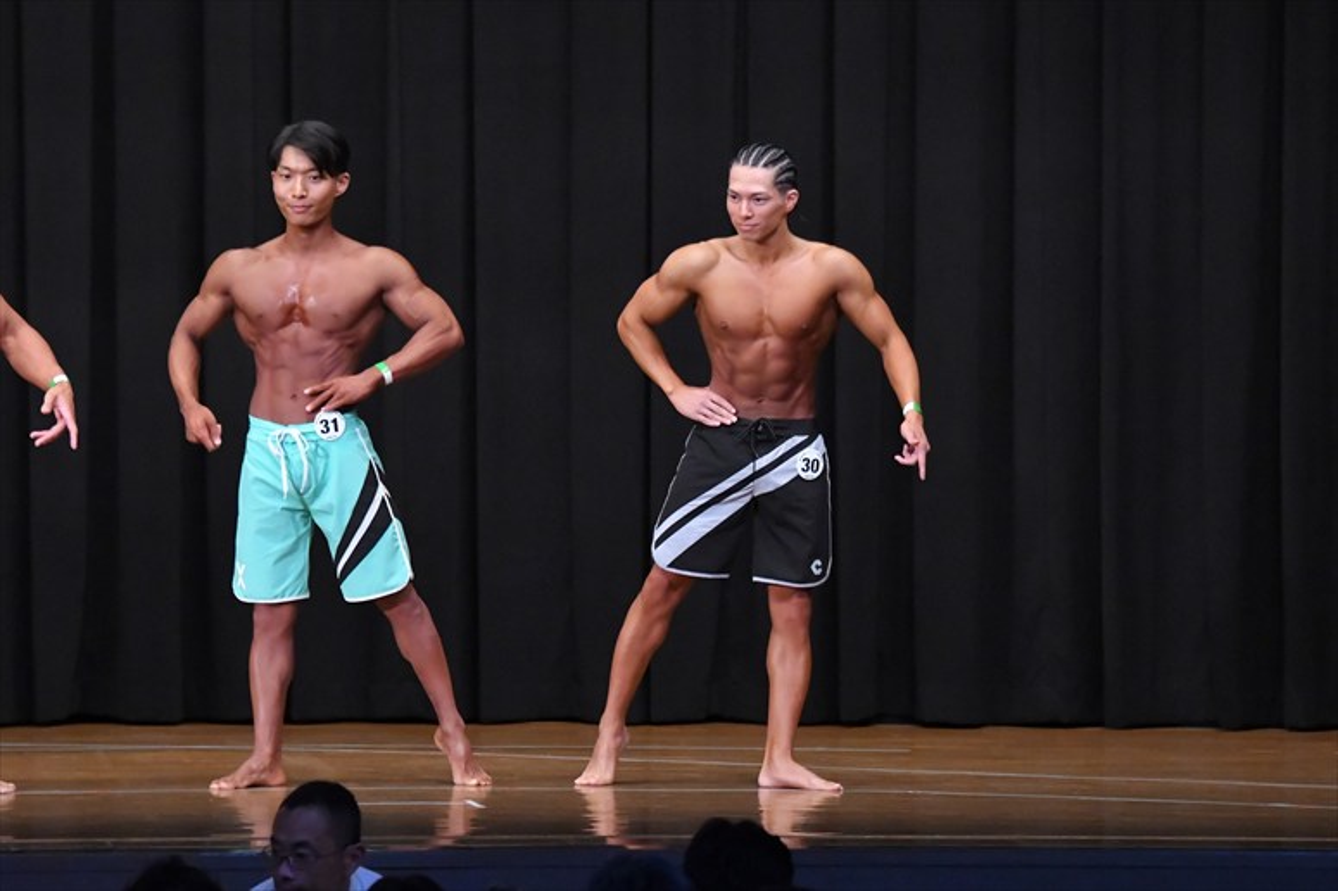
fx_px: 7504
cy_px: 446
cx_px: 669
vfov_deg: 6.8
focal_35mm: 202
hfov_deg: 10.2
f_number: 5.6
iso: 8000
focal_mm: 135
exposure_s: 1/400
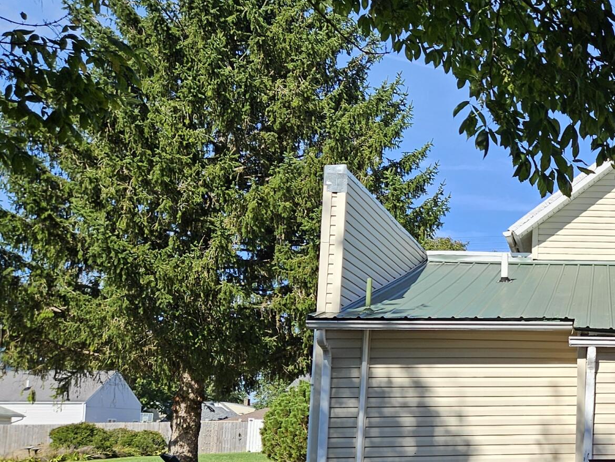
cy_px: 296
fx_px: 1048
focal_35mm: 59
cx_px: 730
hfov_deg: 28.6
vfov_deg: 24.7
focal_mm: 5.4
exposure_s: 1/1286
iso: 25
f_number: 1.8
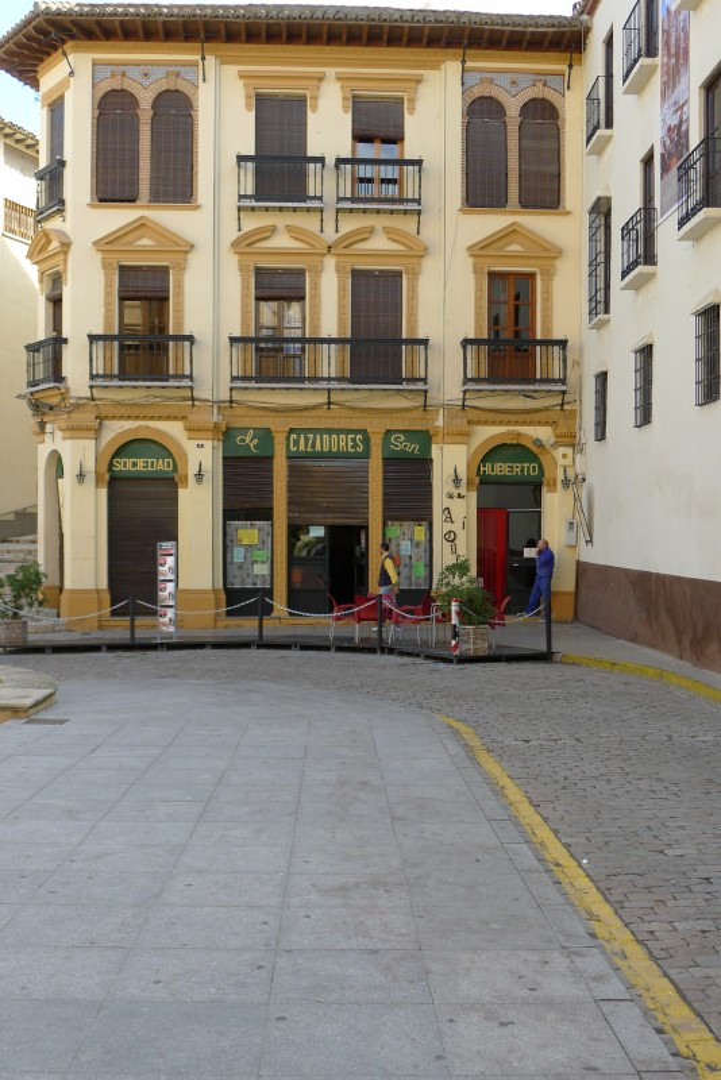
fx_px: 1201
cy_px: 540
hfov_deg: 33.4
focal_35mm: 40
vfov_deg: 48.4
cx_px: 360
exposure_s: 1/250
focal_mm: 8.5
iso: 80
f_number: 2.8
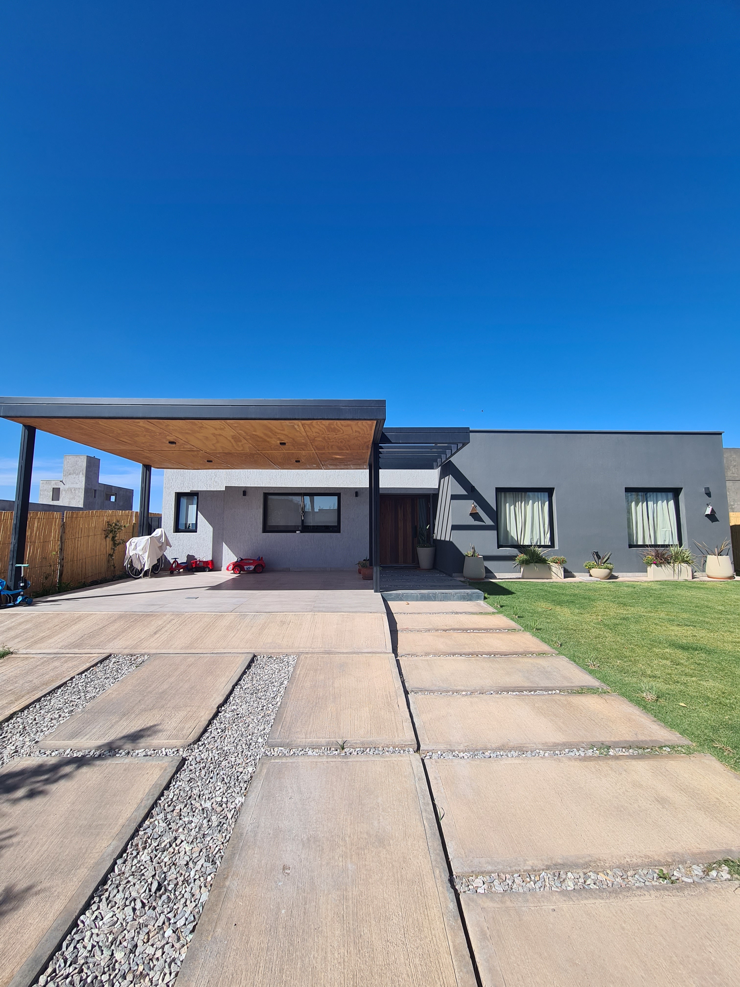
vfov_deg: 106.2
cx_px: 370
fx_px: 371
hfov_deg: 89.9
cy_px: 494
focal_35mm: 13
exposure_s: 1/1832
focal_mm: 2.2
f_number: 2.2
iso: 50
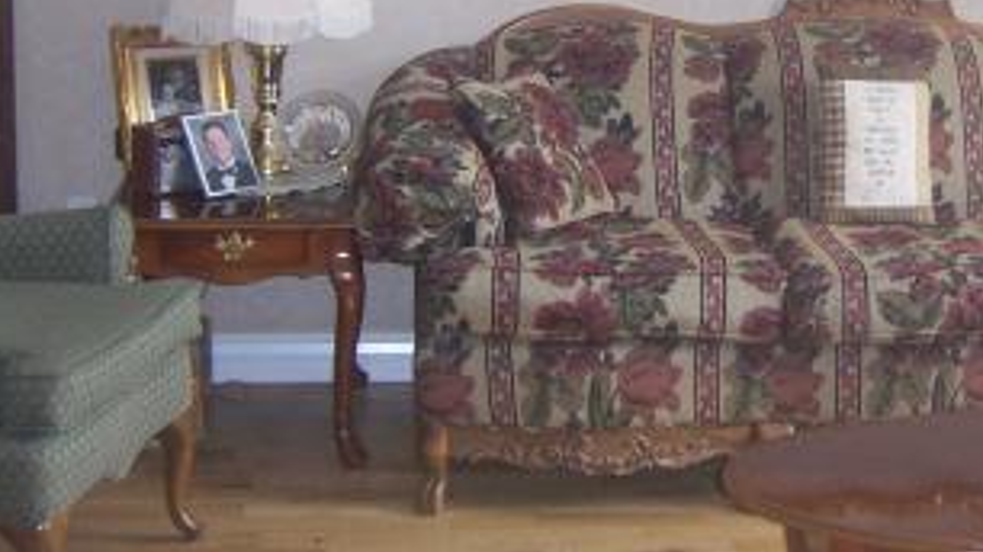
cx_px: 736
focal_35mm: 82
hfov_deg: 25.6
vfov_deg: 14.6
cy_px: 67
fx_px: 2137
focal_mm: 6.2
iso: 125
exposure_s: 1/60
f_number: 2.8
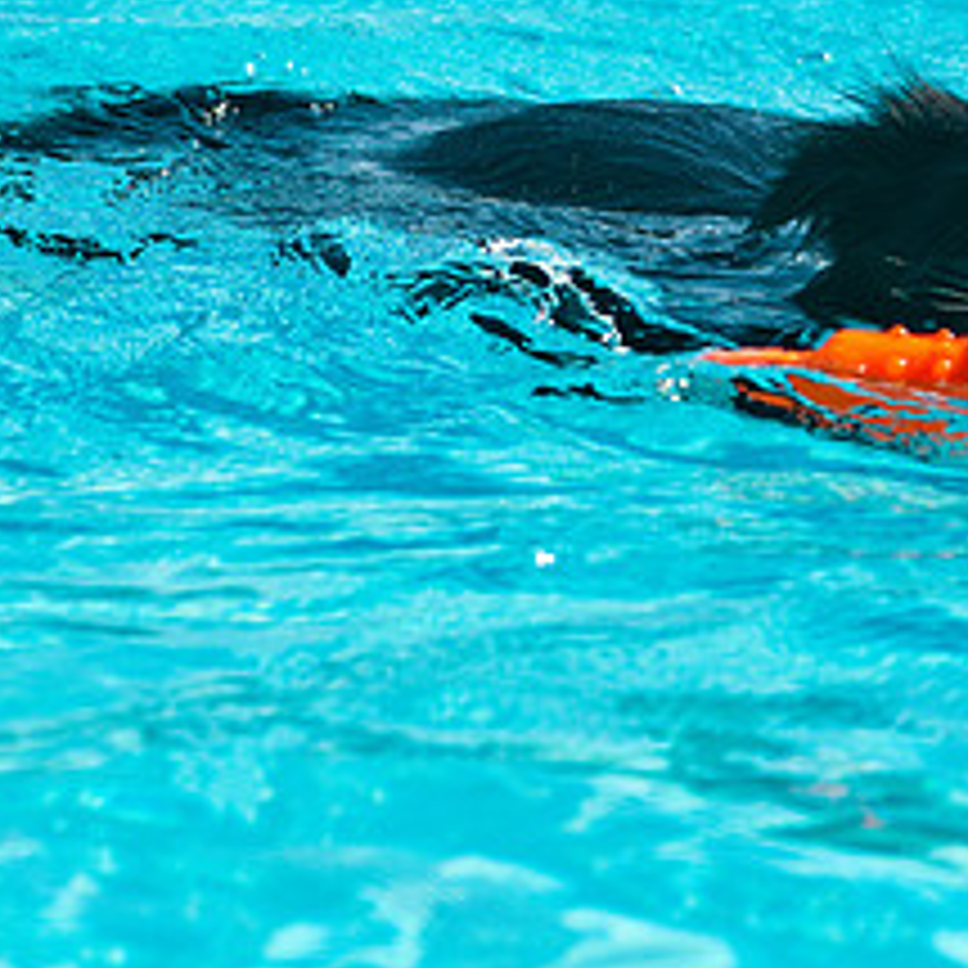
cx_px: 617
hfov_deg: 2.6
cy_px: 115
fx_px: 21735
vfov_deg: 2.6
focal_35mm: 687
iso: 200
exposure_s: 1/1600
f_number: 5.6
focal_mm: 200
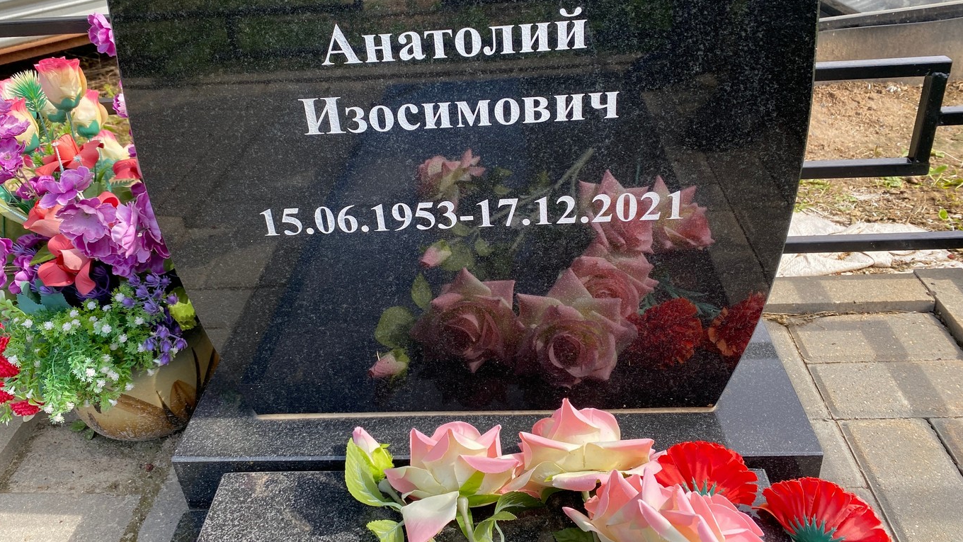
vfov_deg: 38.7
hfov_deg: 64.3
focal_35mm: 30
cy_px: 200
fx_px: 766
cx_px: 457
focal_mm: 4.25
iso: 32
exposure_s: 1/458
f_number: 1.8
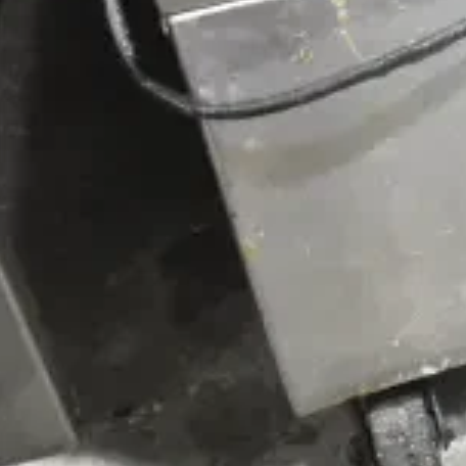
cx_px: 929
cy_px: -35
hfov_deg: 15.3
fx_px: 1401
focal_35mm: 92
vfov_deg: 18.2
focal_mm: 18
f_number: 3.5
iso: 6400
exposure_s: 1/60
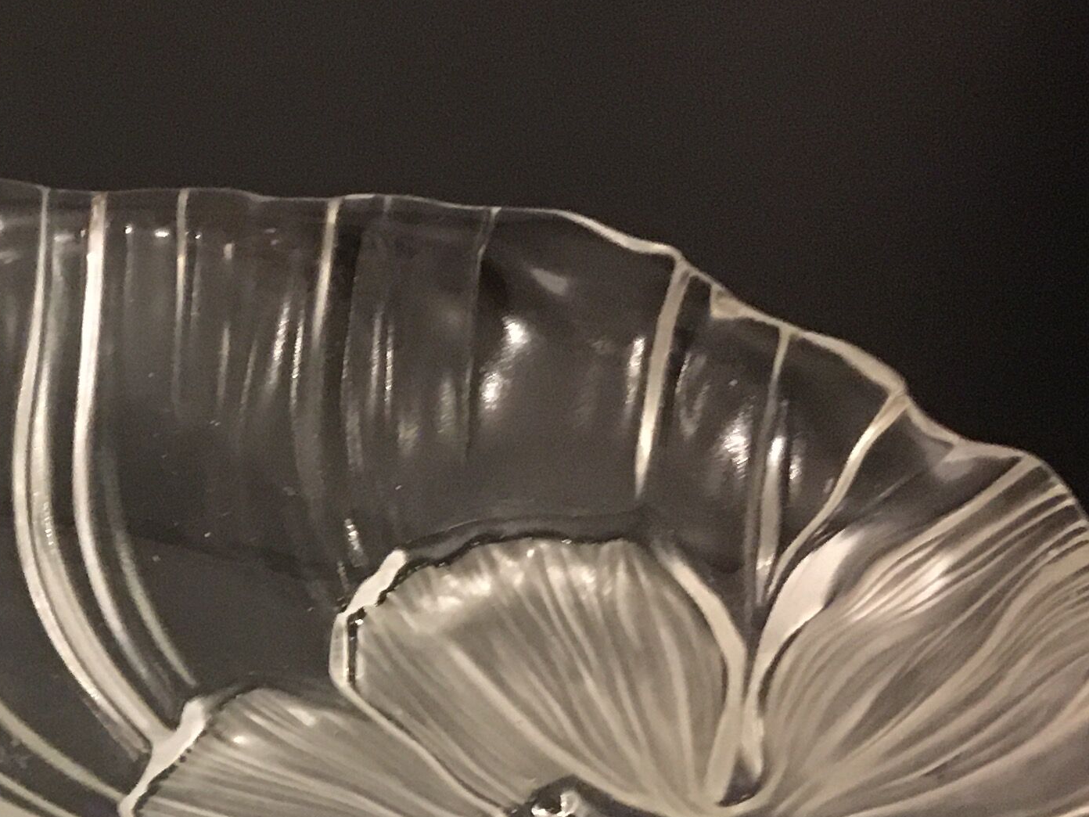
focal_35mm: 84
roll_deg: +3.1
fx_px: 2643
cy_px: 854
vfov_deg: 17.1
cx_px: -187
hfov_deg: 21.7
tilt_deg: -43.6
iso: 400
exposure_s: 1/17
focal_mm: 4.15
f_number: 2.2
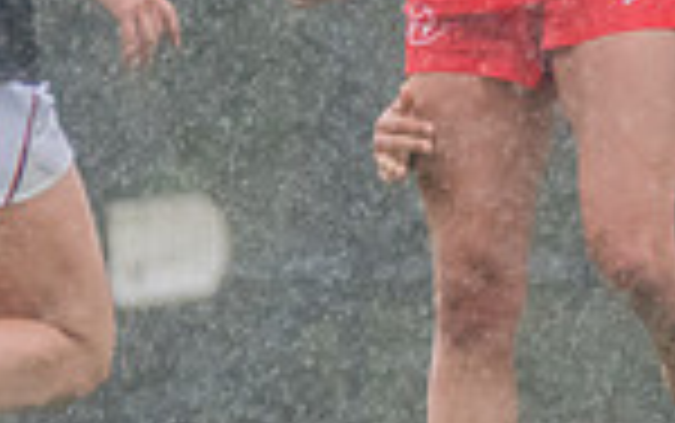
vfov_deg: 0.4
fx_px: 66533
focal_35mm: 3614
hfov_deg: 0.6
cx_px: 281
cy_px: -224
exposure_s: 1/1250
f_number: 6.3
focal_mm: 460
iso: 1600
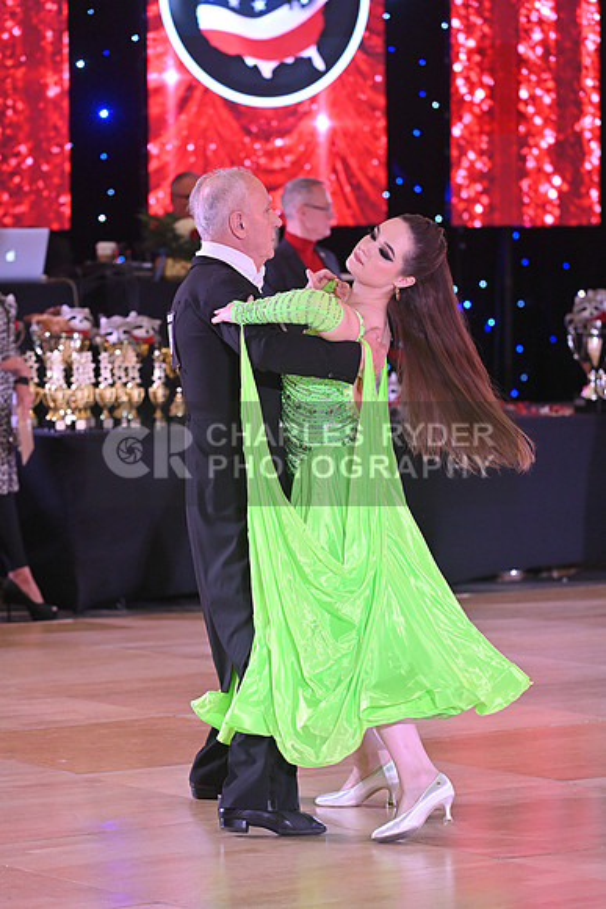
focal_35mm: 160
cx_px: 303
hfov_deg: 8.6
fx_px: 4037
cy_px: 454
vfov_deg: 12.8
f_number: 5
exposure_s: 1/320
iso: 3200
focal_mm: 160
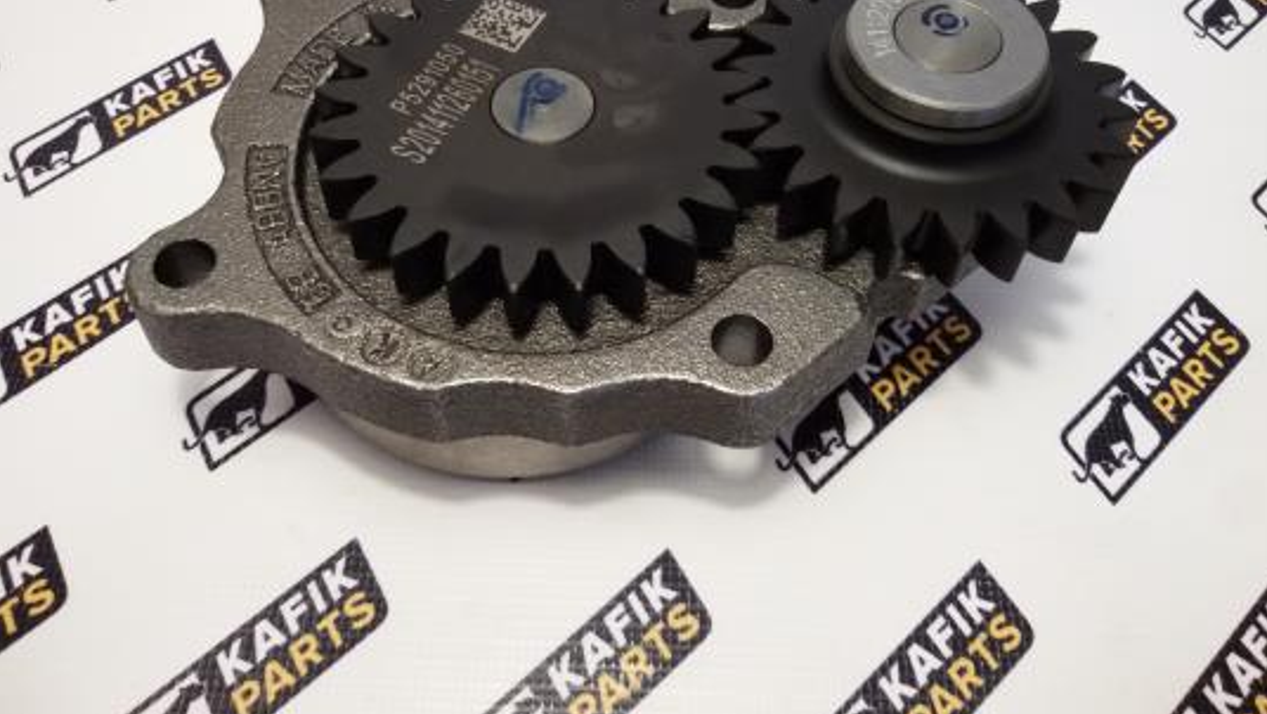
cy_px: 247
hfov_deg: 58.0
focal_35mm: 34
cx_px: 636
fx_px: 1143
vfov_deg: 34.4
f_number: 2.4
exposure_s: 1/33
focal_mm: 2.93
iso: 64
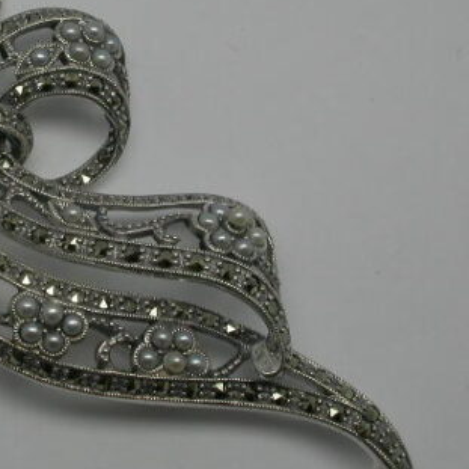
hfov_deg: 11.9
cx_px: 18
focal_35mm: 145
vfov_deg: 12.0
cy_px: 196
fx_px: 2223
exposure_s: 1/28.3
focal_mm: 17.7
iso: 100
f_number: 9.3
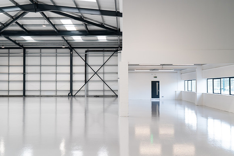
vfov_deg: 37.9
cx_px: 117
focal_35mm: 35
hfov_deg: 54.4
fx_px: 228
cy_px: 78
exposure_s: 1/80
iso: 640
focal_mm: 35
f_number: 4
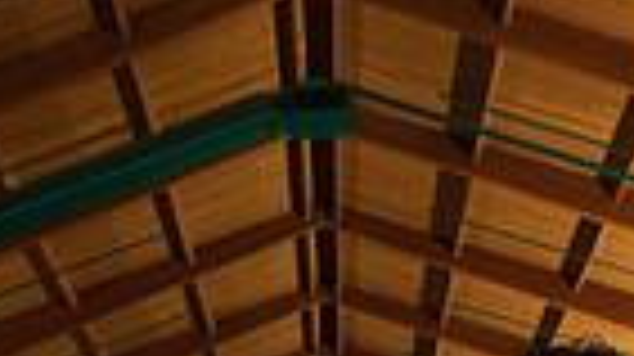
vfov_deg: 9.1
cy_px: 901
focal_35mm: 117
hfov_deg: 18.3
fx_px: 1965
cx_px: 355
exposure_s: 1/320
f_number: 7.1
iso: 800
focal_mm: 35
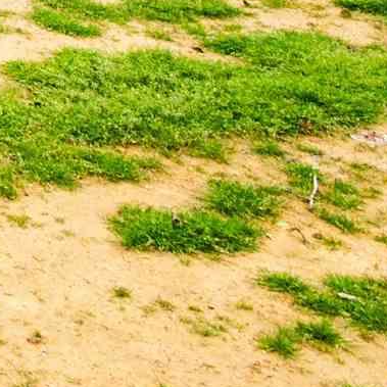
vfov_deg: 12.9
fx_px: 1303
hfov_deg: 11.4
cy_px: -538
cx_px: -727
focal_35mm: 103
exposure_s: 1/320
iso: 320
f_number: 9
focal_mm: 10
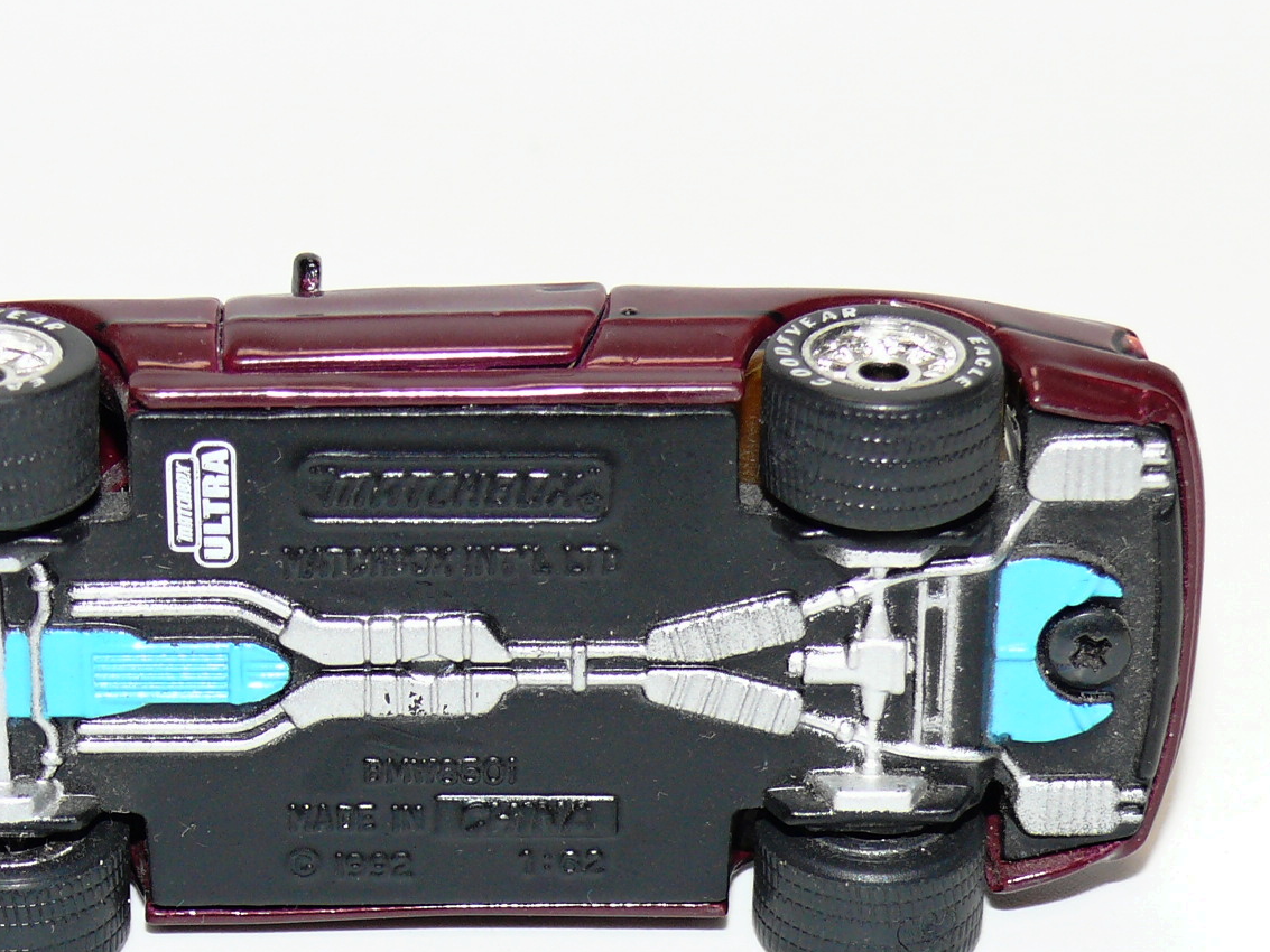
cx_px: 453
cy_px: 660
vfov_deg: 10.8
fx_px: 5027
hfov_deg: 14.4
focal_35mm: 137
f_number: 4
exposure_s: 1/30
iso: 100
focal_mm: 13.2
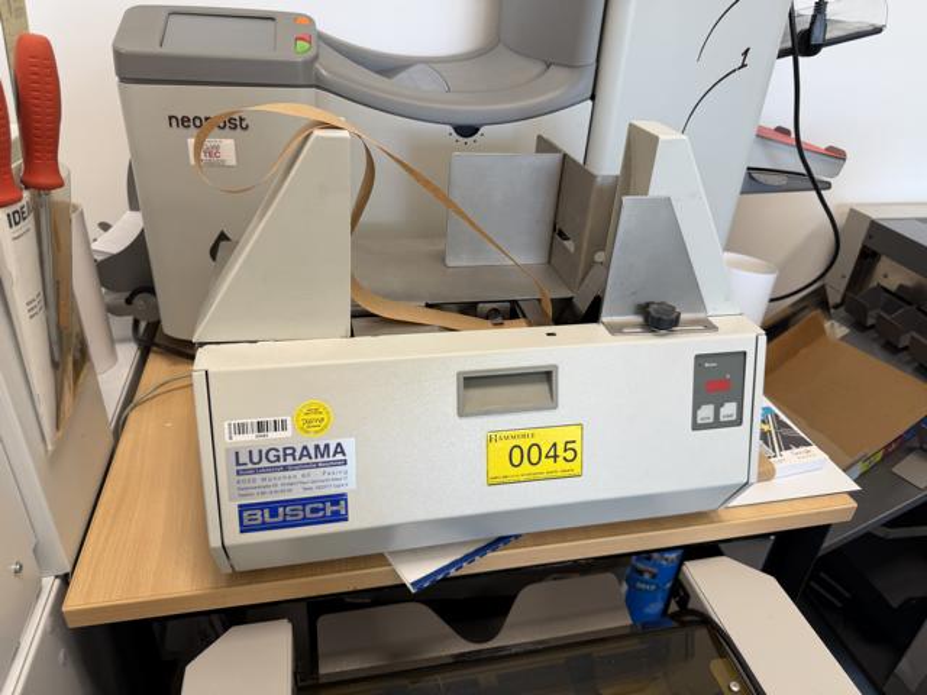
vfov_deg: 56.8
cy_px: 348
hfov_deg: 71.6
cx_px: 464
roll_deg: -3.6
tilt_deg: -30.2
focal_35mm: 24
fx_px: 643
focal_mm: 6.76
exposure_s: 1/121
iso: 100
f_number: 1.78
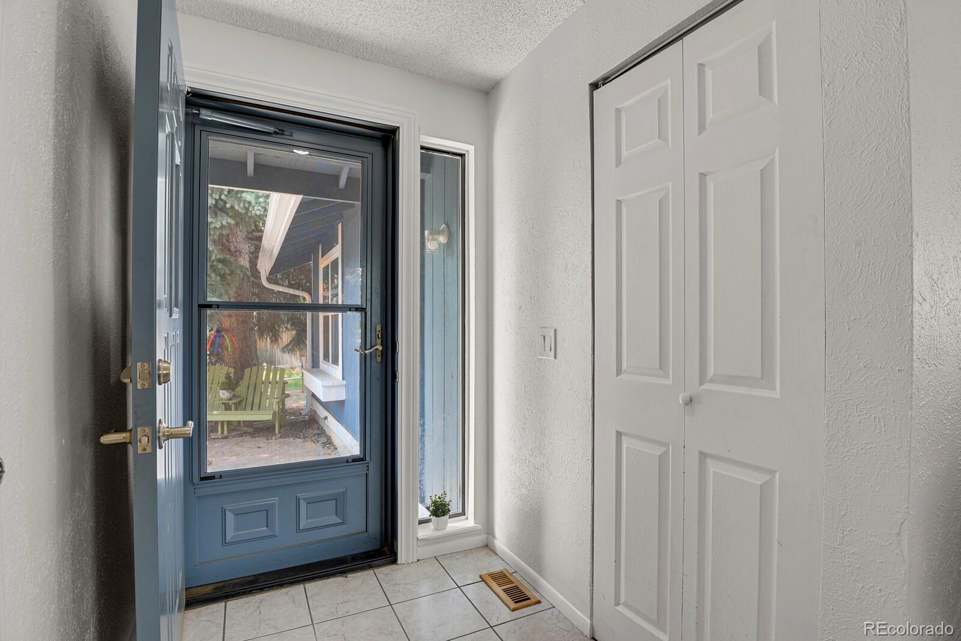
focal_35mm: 17
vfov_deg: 70.4
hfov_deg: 93.3
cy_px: 320
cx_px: 480
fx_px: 454
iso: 250
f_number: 8
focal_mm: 17
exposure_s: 1.3
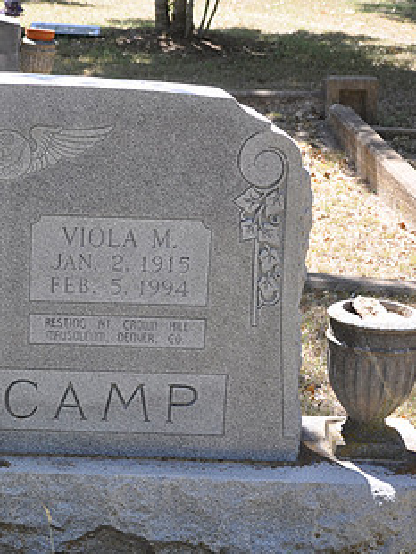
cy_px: 246
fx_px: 1120
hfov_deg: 20.5
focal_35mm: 70
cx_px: 16
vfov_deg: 27.7
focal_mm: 26
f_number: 5.6
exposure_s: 1/125
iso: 400
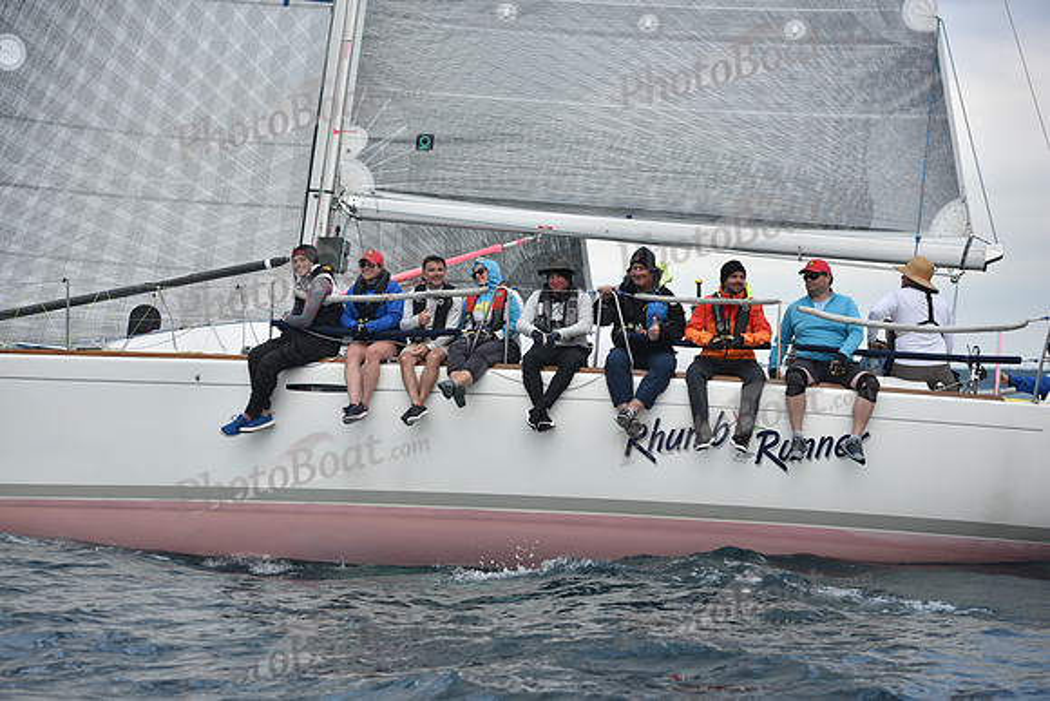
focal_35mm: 86
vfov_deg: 15.9
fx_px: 2509
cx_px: 525
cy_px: 350
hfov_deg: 23.6
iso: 500
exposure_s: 1/640
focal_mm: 86
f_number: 3.5
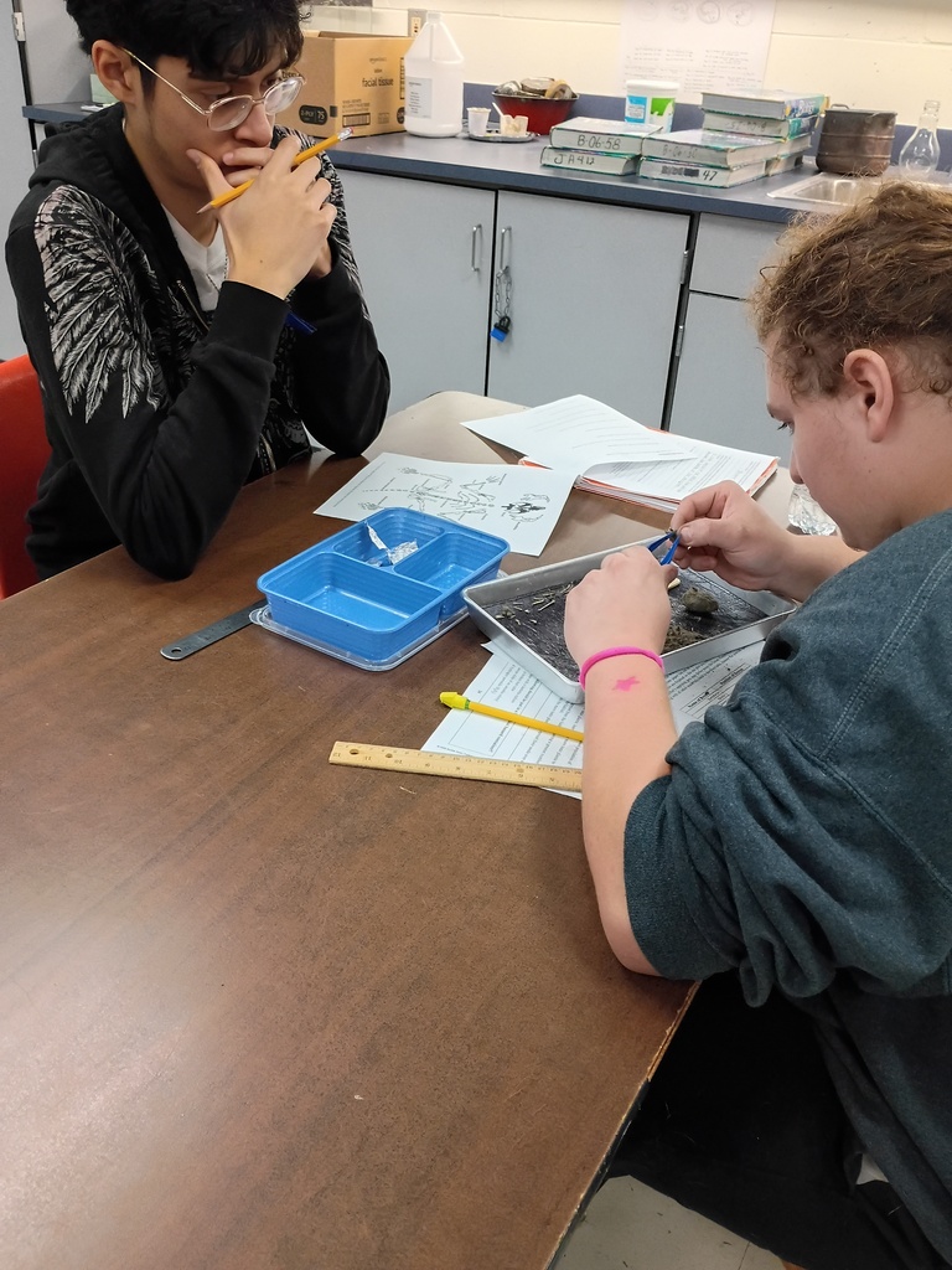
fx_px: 1063
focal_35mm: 29
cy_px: 635
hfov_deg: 48.2
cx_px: 476
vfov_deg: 61.7
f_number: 1.8
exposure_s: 1/60
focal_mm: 4.27
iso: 788
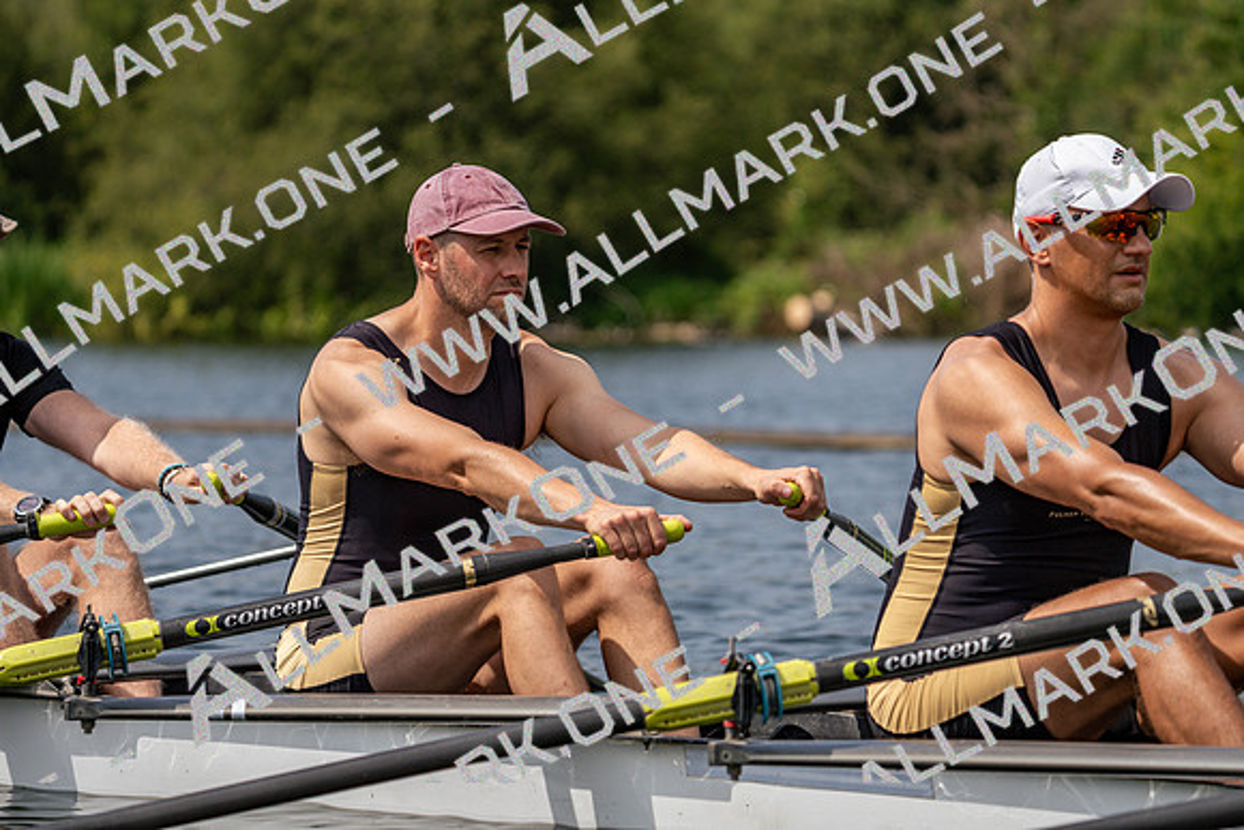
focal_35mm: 200
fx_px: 6912
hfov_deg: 10.3
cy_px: 415
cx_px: 622
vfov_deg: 6.9
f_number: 5.6
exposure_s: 1/1600
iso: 200
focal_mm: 200
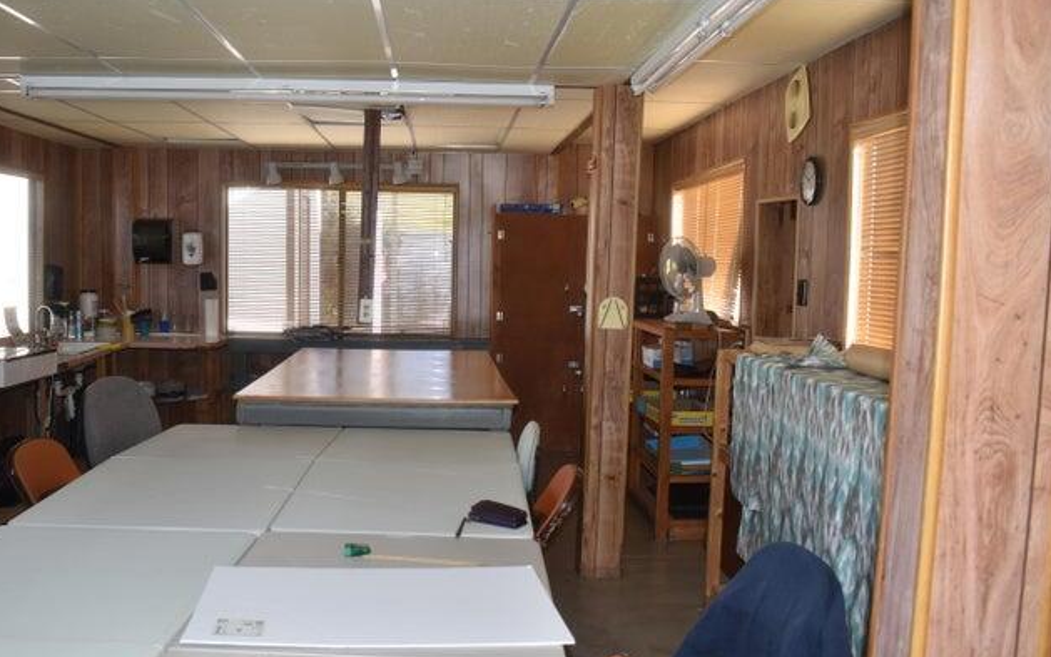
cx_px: 456
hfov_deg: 55.2
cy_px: 341
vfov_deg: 36.3
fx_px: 1002
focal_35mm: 35
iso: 220
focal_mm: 20
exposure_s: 1/125
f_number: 5.6
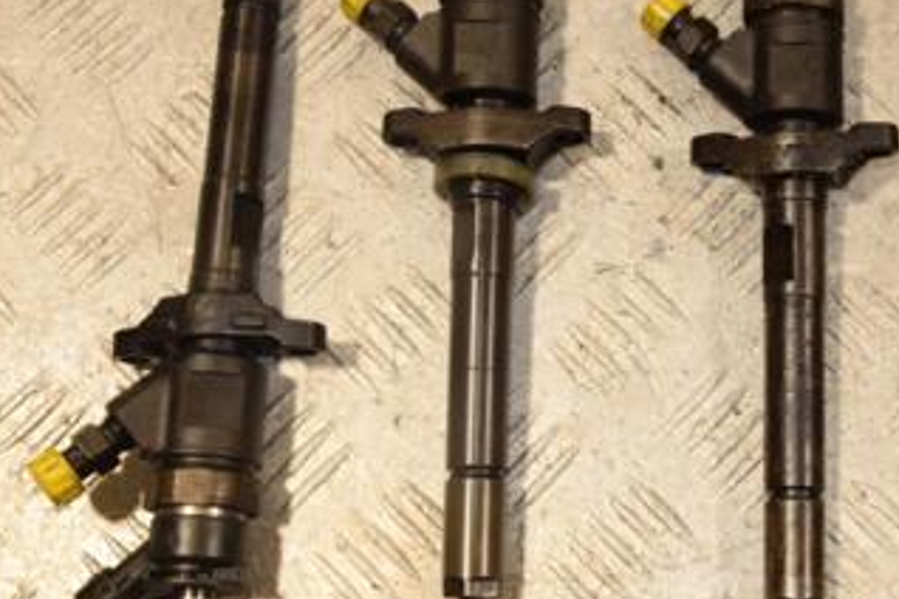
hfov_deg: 29.2
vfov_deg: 20.0
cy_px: 280
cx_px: 681
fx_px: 1698
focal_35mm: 68
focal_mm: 24
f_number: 7.1
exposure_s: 1/200
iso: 800
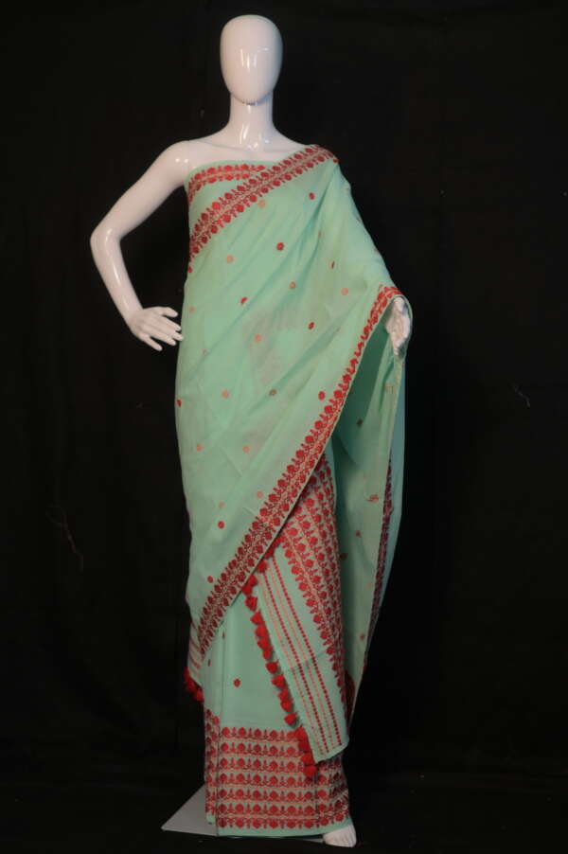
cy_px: 427
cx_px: 284
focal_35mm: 50
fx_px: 1185
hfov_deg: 27.0
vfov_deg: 39.6
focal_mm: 50
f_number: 2.5
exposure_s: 1/100
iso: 250
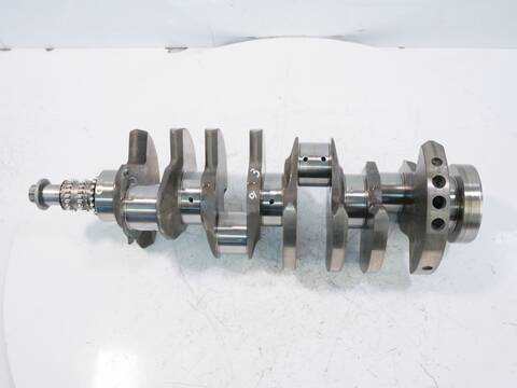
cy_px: 194
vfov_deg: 41.8
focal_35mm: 34
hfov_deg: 54.0
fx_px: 508
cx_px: 258
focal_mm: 17
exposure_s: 1/60
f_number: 4
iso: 250
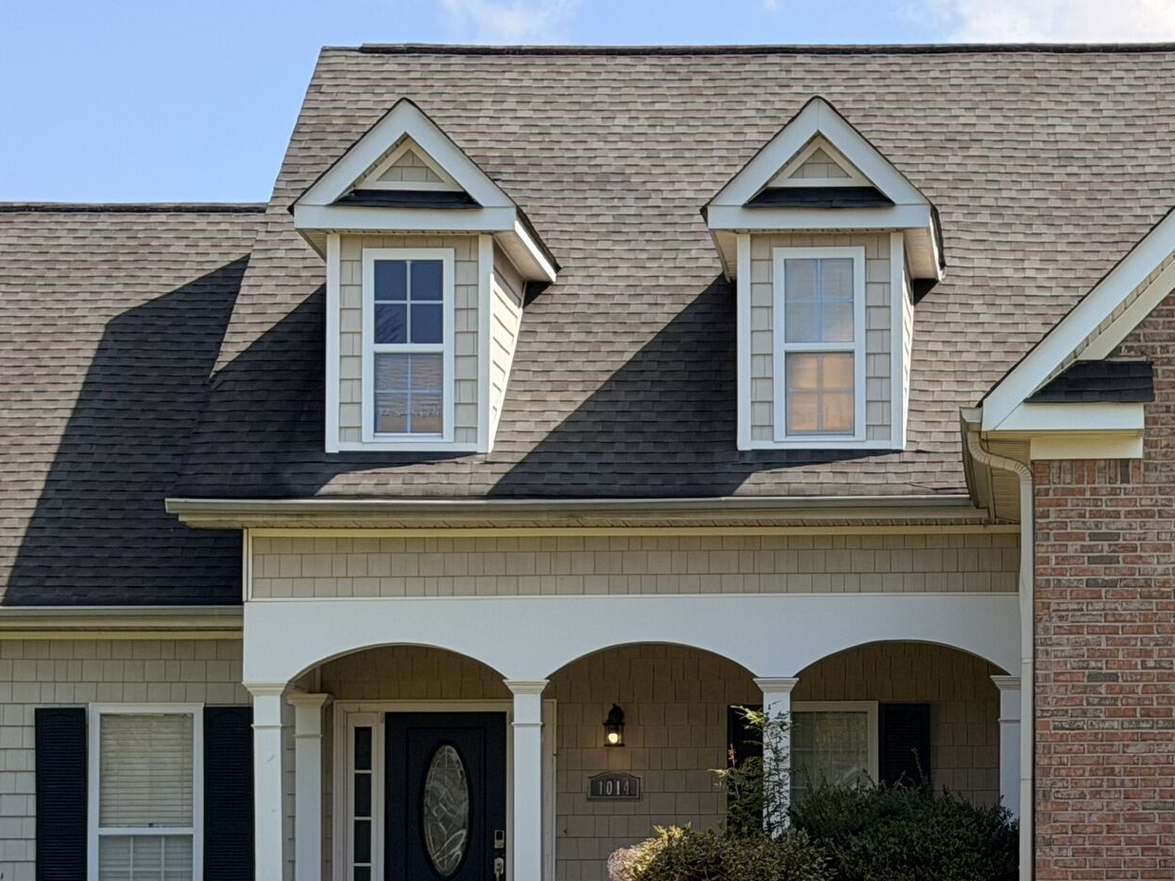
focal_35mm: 119
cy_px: 751
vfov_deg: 12.4
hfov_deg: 16.4
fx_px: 4039
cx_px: 962
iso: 64
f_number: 1.78
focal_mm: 6.76
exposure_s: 1/3226
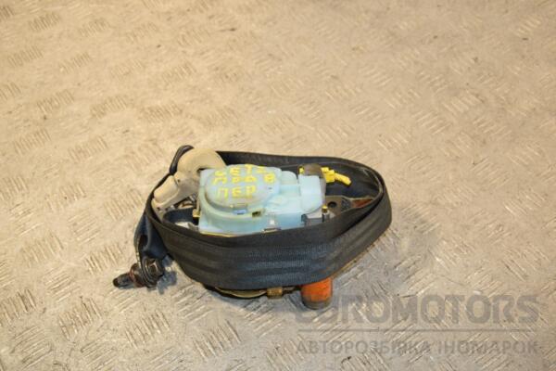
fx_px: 695
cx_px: 278
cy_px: 186
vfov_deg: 29.9
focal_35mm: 45
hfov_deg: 43.6
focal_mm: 30
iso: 800
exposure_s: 1/200
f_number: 5.6
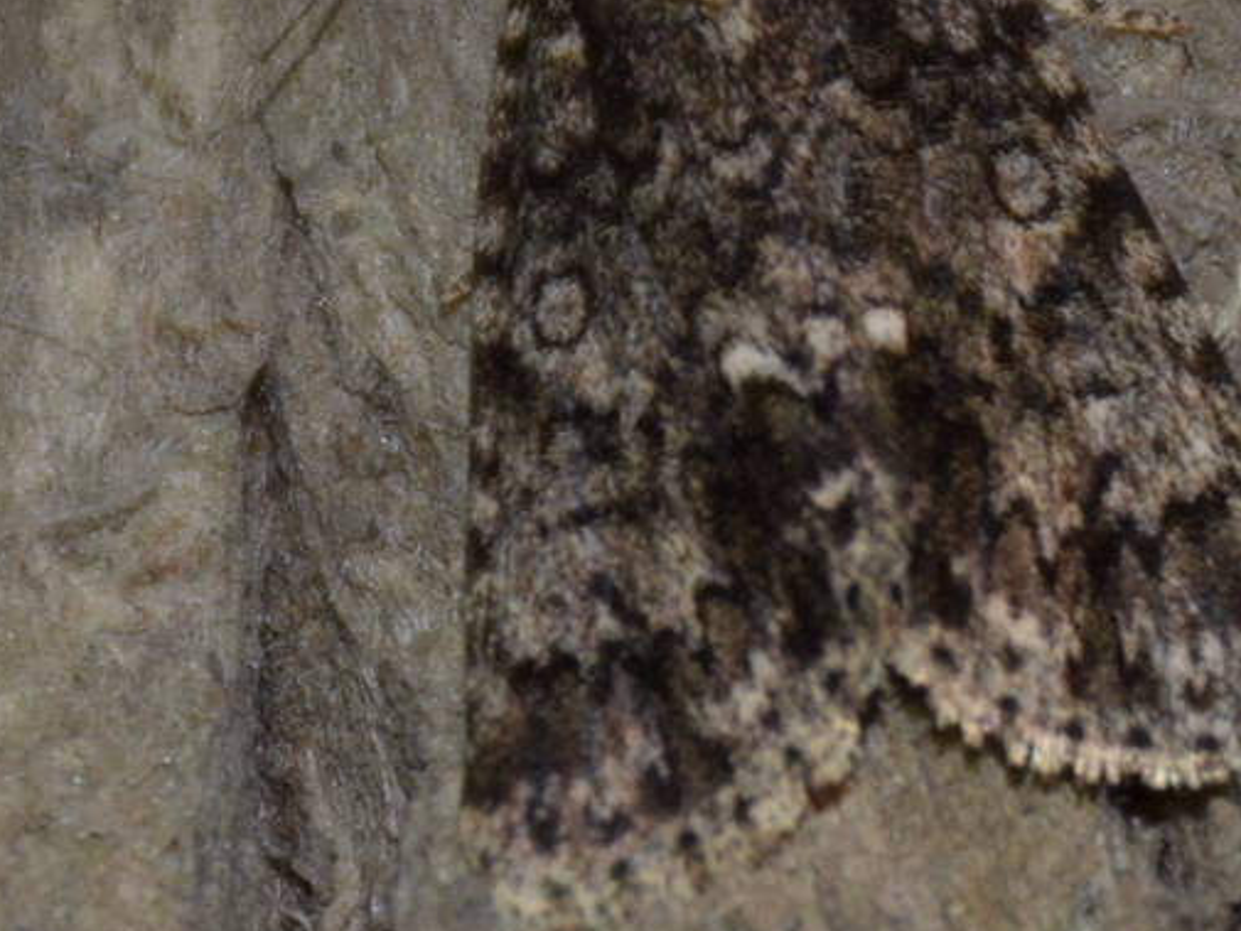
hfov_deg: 5.2
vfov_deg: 3.9
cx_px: 811
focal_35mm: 384
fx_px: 13770
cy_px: 177
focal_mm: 140
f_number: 5.6
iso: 320
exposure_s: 1/60
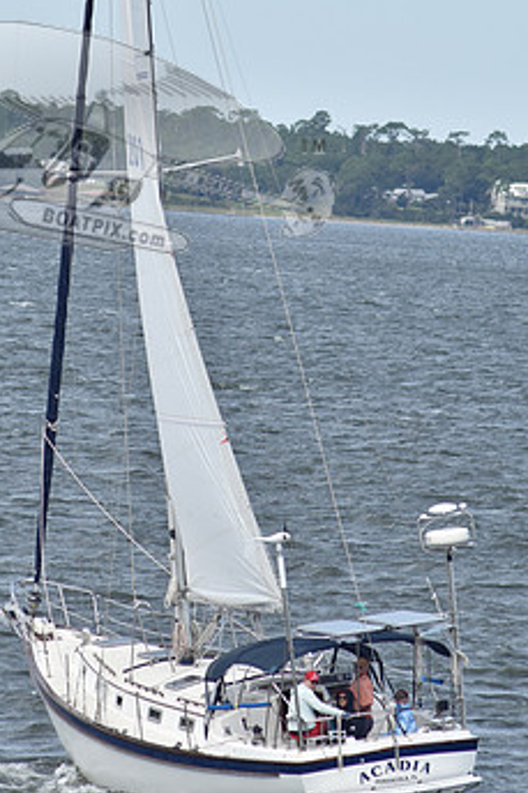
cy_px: 138
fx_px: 11142
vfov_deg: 4.1
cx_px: 146
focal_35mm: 506
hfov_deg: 2.7
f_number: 8
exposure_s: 1/1000
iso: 400
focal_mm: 200
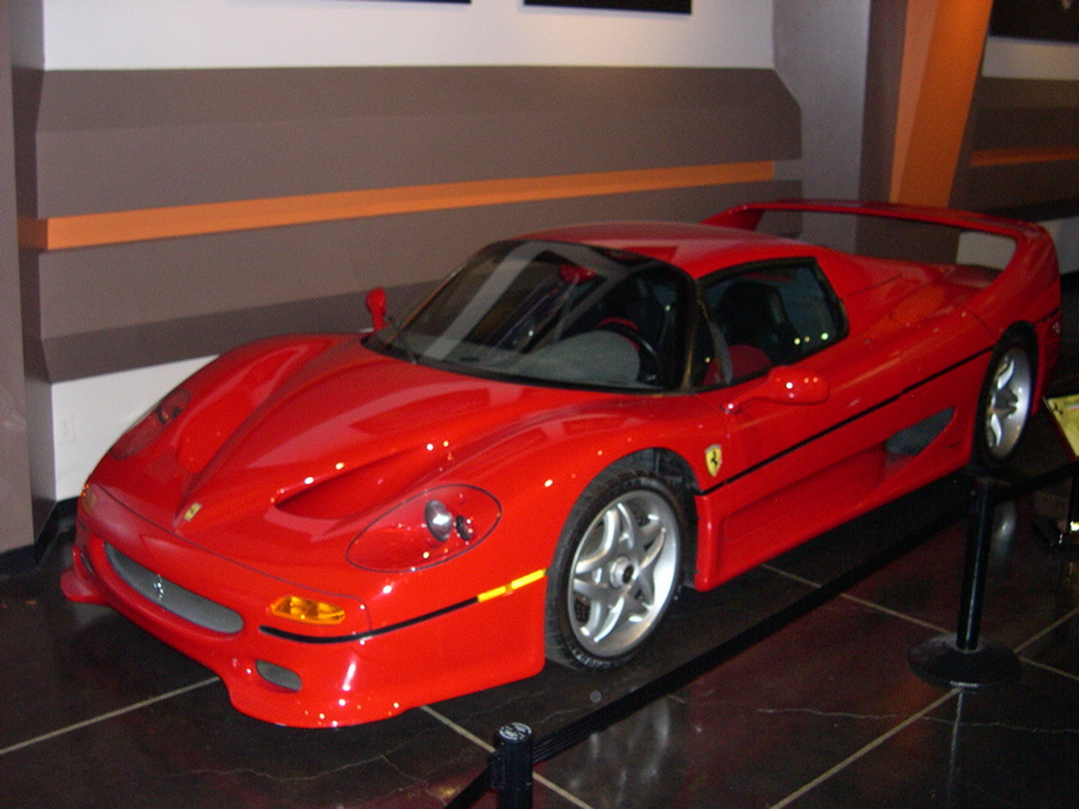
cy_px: 404
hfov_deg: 49.0
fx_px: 1184
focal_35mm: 38
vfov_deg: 37.7
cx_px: 540
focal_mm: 8
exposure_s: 1/60
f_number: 2.8
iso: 400
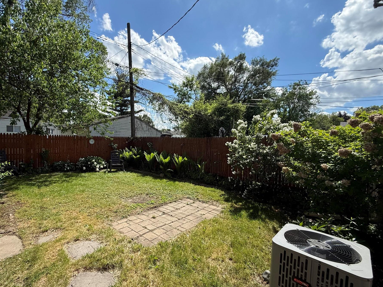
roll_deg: -2.2
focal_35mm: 16
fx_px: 177
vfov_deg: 78.0
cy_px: 151
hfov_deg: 94.1
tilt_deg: -2.8
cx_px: 169
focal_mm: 2.22
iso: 64
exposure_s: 1/1698
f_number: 2.2
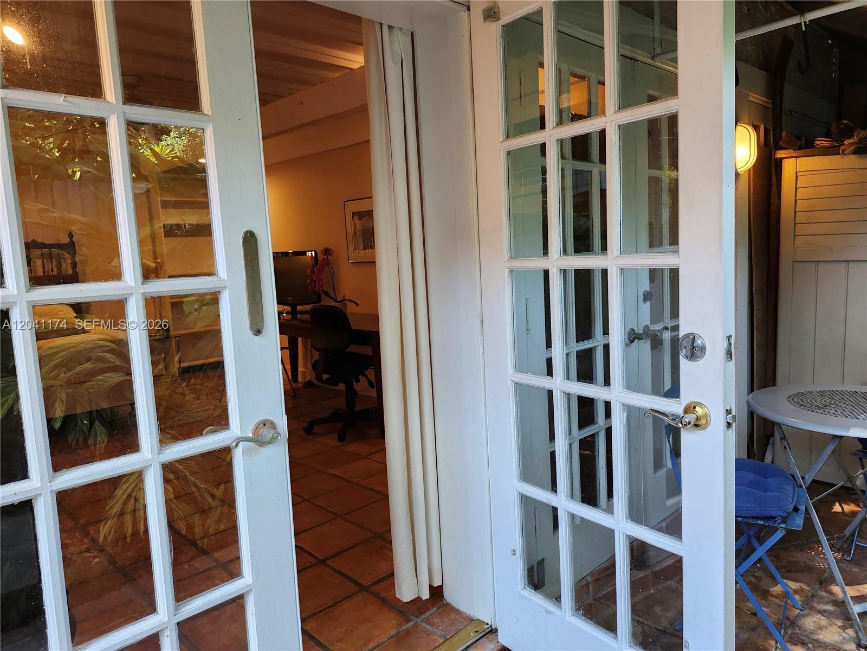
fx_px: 576
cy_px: 326
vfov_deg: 58.9
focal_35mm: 23
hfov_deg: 73.9
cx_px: 434
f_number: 1.8
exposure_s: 1/120
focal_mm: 5.54
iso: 125
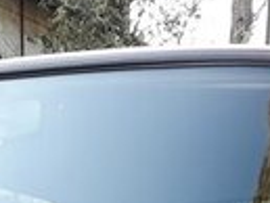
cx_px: 188
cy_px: 451
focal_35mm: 138
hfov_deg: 14.3
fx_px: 1077
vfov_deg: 9.8
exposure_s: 1/100
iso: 80
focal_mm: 3.71
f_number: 1.7
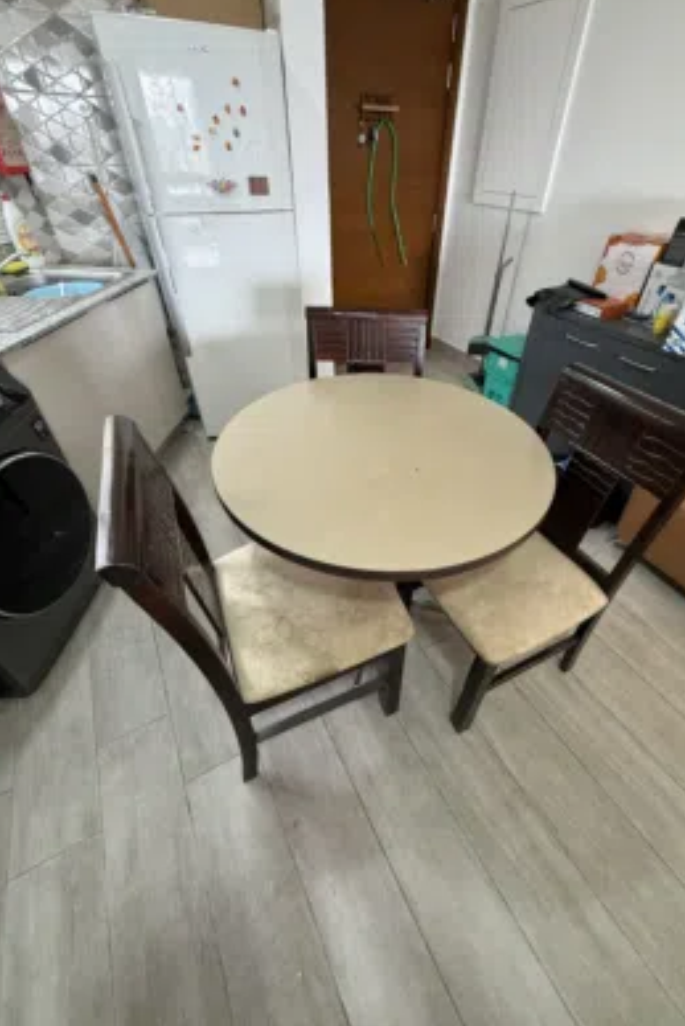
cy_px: 500
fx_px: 428
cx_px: 373
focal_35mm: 15
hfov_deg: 77.2
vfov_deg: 100.3
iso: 320
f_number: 2.2
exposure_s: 1/50
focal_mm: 2.22
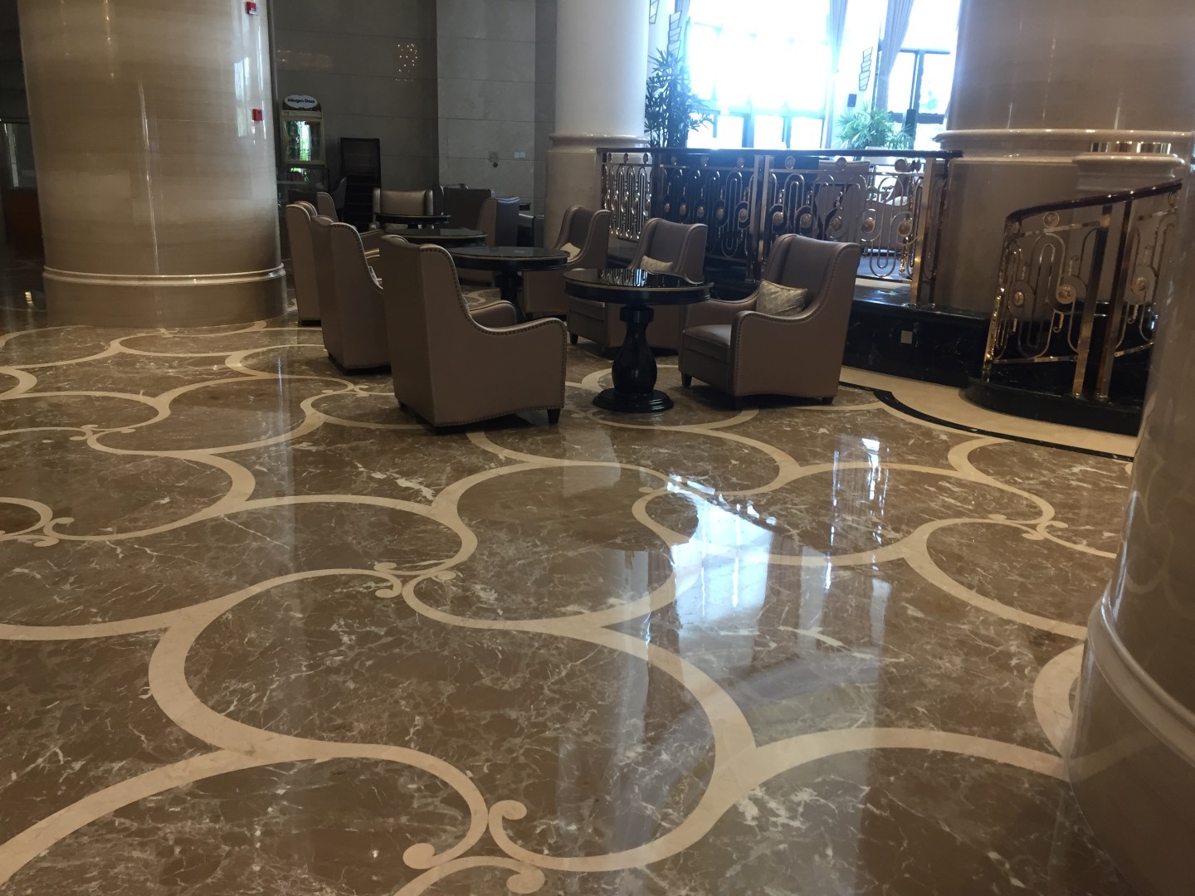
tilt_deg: -15.9
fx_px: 1001
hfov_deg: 61.7
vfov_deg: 48.2
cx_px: 598
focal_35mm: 29
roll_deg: -2.0
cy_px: 448
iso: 100
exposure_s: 1/33
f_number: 2.2
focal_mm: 4.15
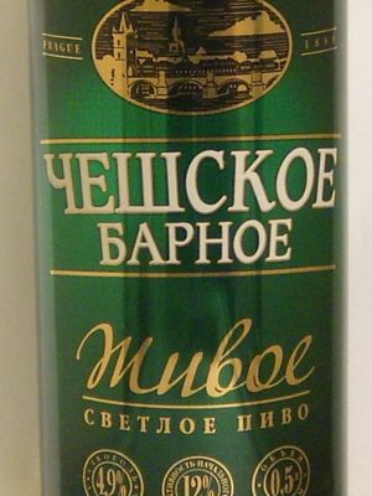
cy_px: 248
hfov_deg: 37.7
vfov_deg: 49.0
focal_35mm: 38
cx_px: 186
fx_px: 544
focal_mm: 6.4
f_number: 3.5
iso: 143
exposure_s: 1/4
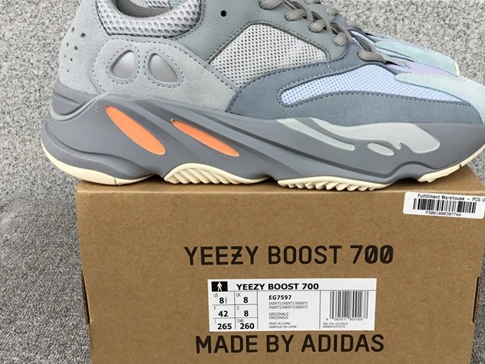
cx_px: 277
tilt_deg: -18.3
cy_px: 140
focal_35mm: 44
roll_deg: -0.6
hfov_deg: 42.8
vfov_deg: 32.8
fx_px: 617
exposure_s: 1/100
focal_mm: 3.3
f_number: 2.4
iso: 25
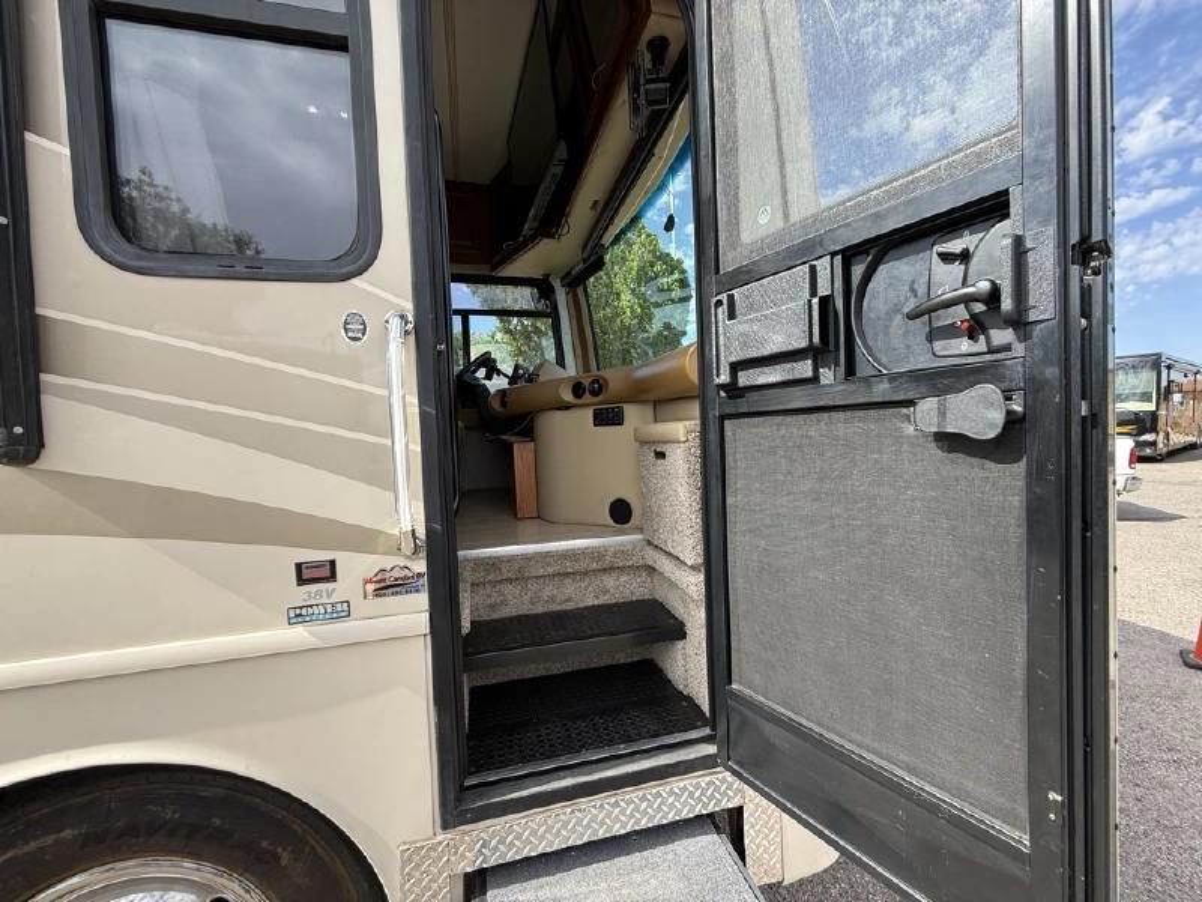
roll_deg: +2.2
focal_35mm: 14
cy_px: 451
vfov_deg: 85.7
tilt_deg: -2.3
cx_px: 601
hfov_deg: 102.1
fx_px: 486
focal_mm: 2.22
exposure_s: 1/514
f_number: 2.2
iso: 50
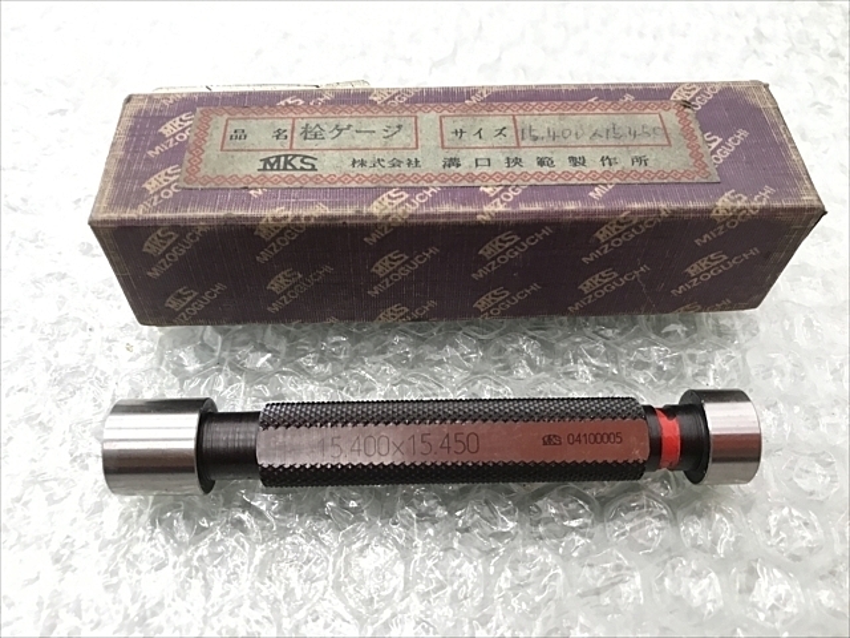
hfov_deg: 63.4
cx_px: 425
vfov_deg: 49.7
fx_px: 688
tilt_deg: -53.0
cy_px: 319
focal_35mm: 28
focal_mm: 3.99
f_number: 1.8
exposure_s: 1/24
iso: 40
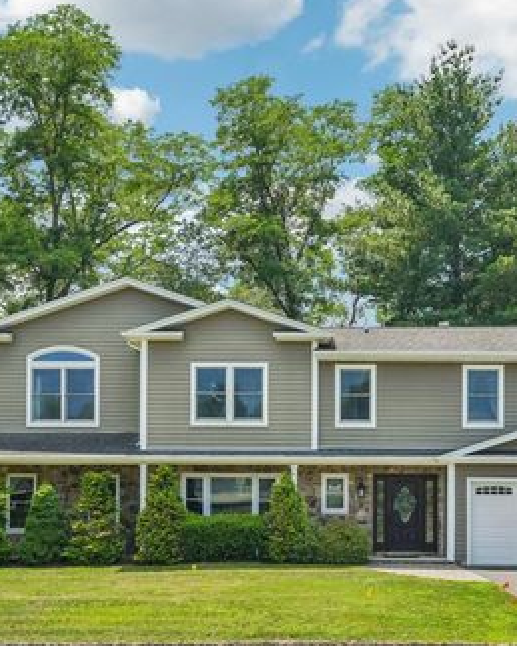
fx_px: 818
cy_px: 318
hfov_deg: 34.8
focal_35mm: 43
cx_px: 333
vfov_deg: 43.2
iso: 100
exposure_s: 1/160
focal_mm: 29.5
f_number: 9
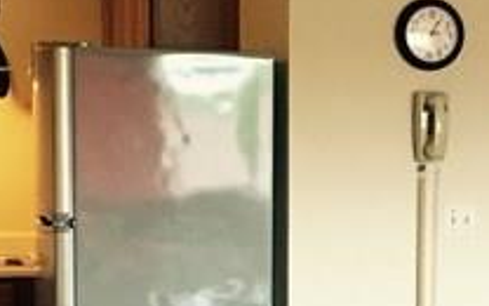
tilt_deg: -8.1
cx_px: 369
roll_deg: -1.6
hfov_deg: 17.6
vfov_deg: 10.9
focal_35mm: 118
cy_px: 351
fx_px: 1573
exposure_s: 1/30
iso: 160
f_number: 2.2
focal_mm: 4.15
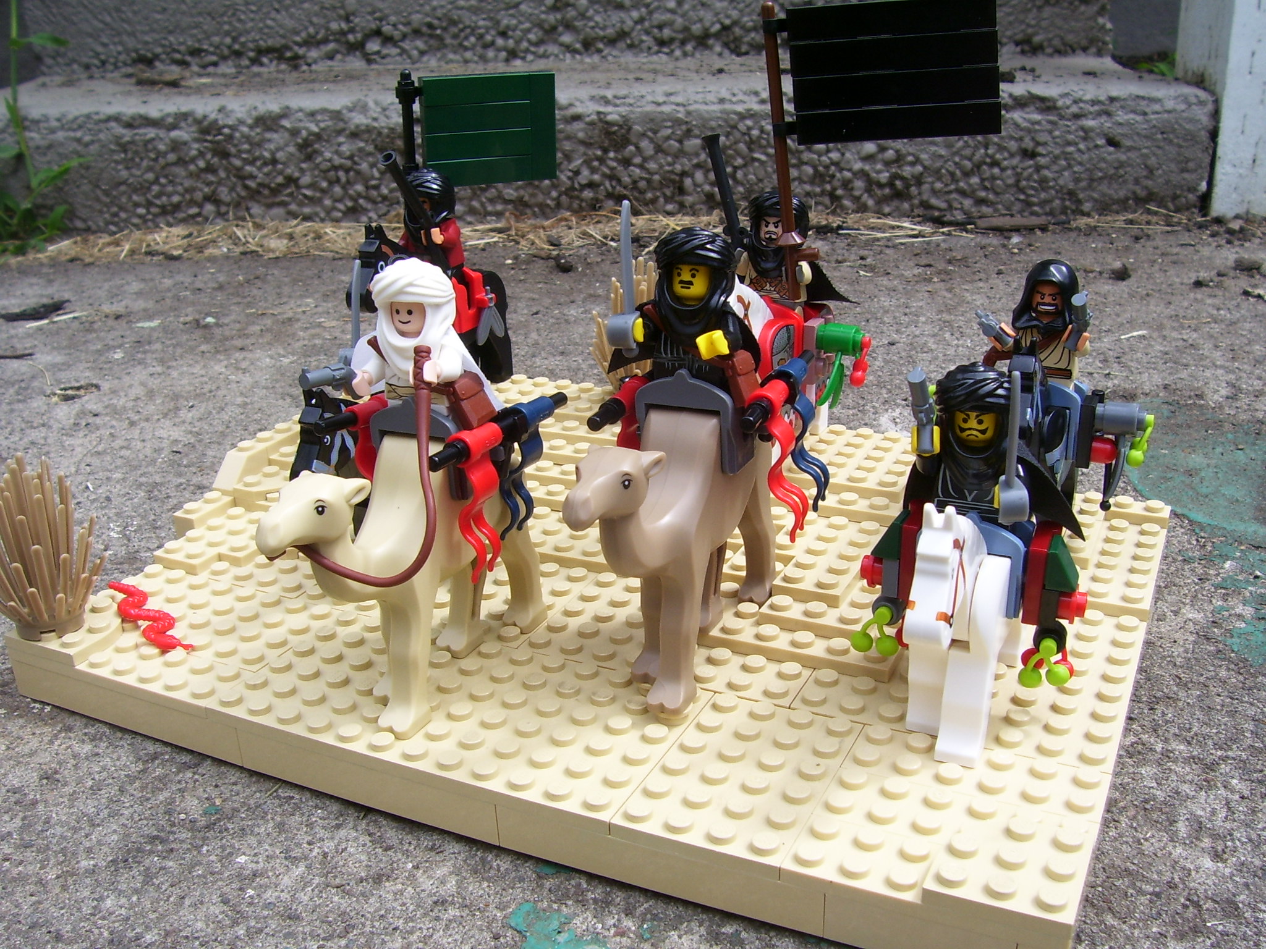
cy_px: 474
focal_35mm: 34
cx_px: 633
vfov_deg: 41.8
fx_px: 1243
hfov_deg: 54.0
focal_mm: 5.6
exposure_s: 1/250
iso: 80
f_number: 4.8
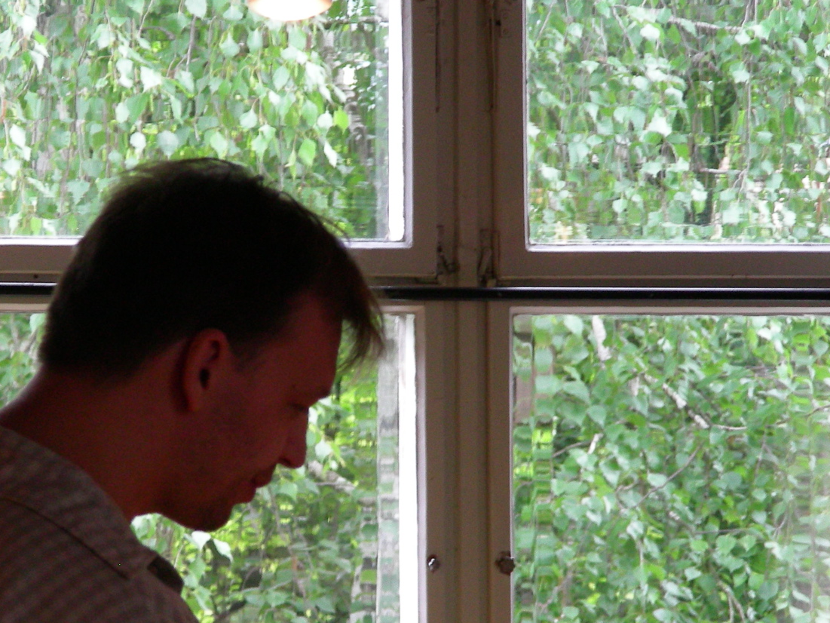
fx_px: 5995
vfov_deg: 5.9
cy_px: 420
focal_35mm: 250
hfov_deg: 7.9
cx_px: 259
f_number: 3.5
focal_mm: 28.7
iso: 200
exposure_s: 1/33.6
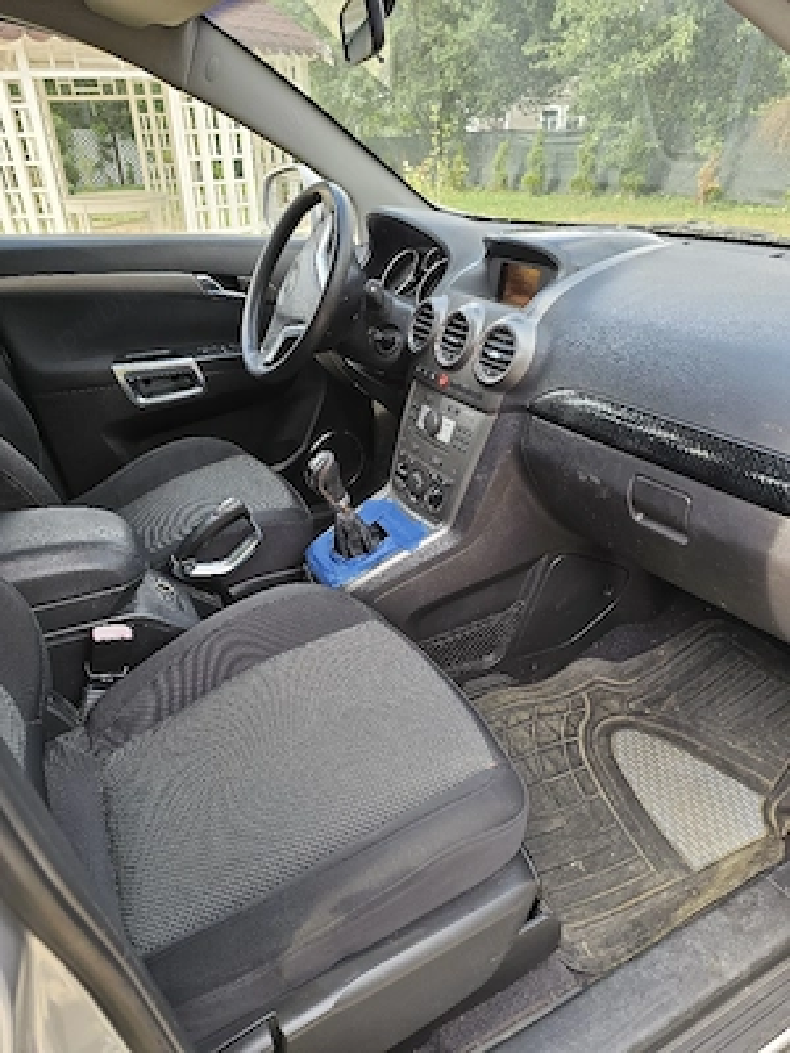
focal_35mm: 23
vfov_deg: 73.9
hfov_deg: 58.9
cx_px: 395
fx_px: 700
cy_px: 526
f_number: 1.7
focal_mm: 6.3
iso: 40
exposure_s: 1/182
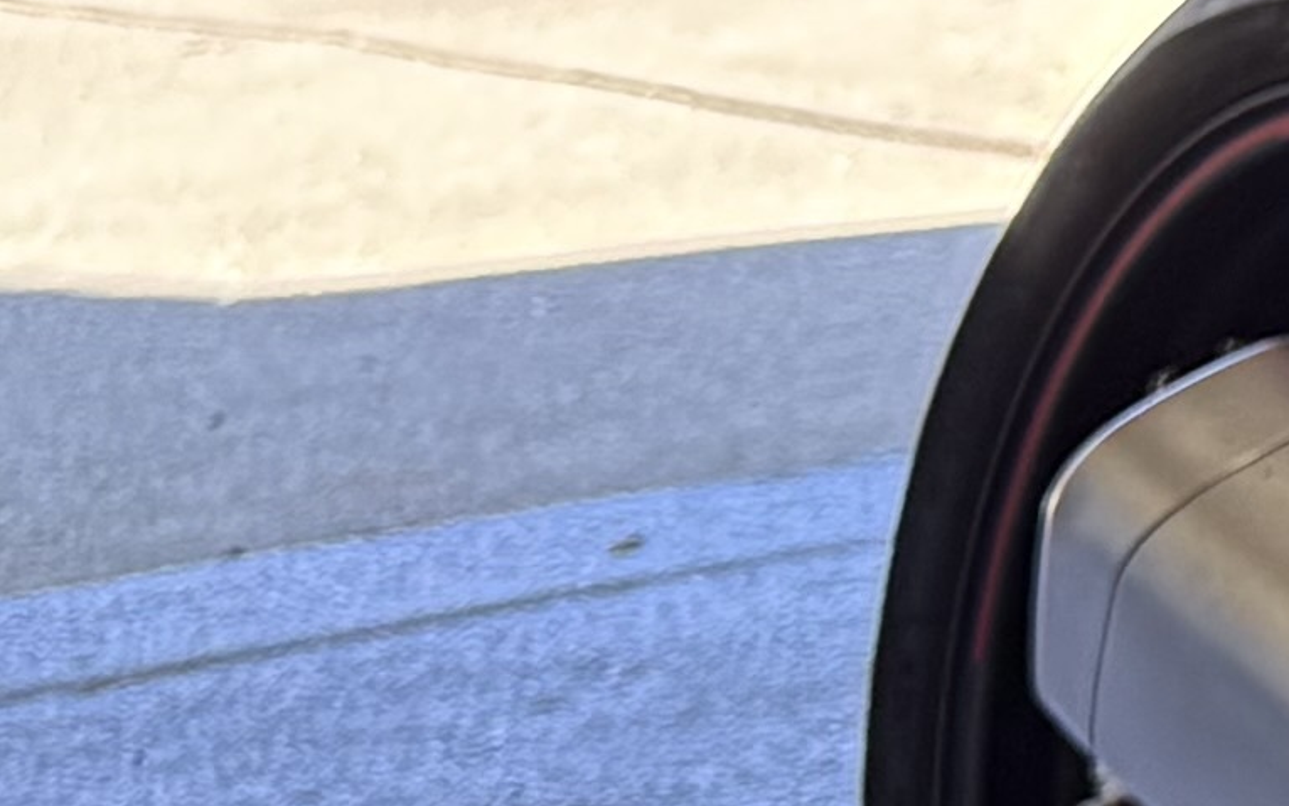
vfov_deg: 6.9
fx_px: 6674
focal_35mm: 190
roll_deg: +1.4
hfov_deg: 8.5
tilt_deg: -11.0
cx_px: 4271
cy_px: 293
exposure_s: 1/158
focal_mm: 6.76
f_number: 1.78
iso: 200
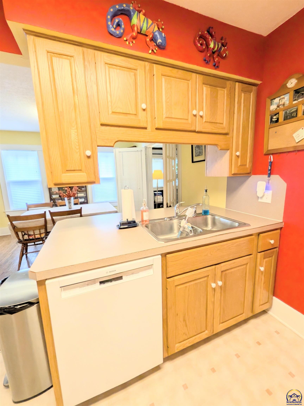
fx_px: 152
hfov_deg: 89.9
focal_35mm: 13
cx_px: 152
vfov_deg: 106.2
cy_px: 203
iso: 80
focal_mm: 1.54
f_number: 2.2
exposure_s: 1/120
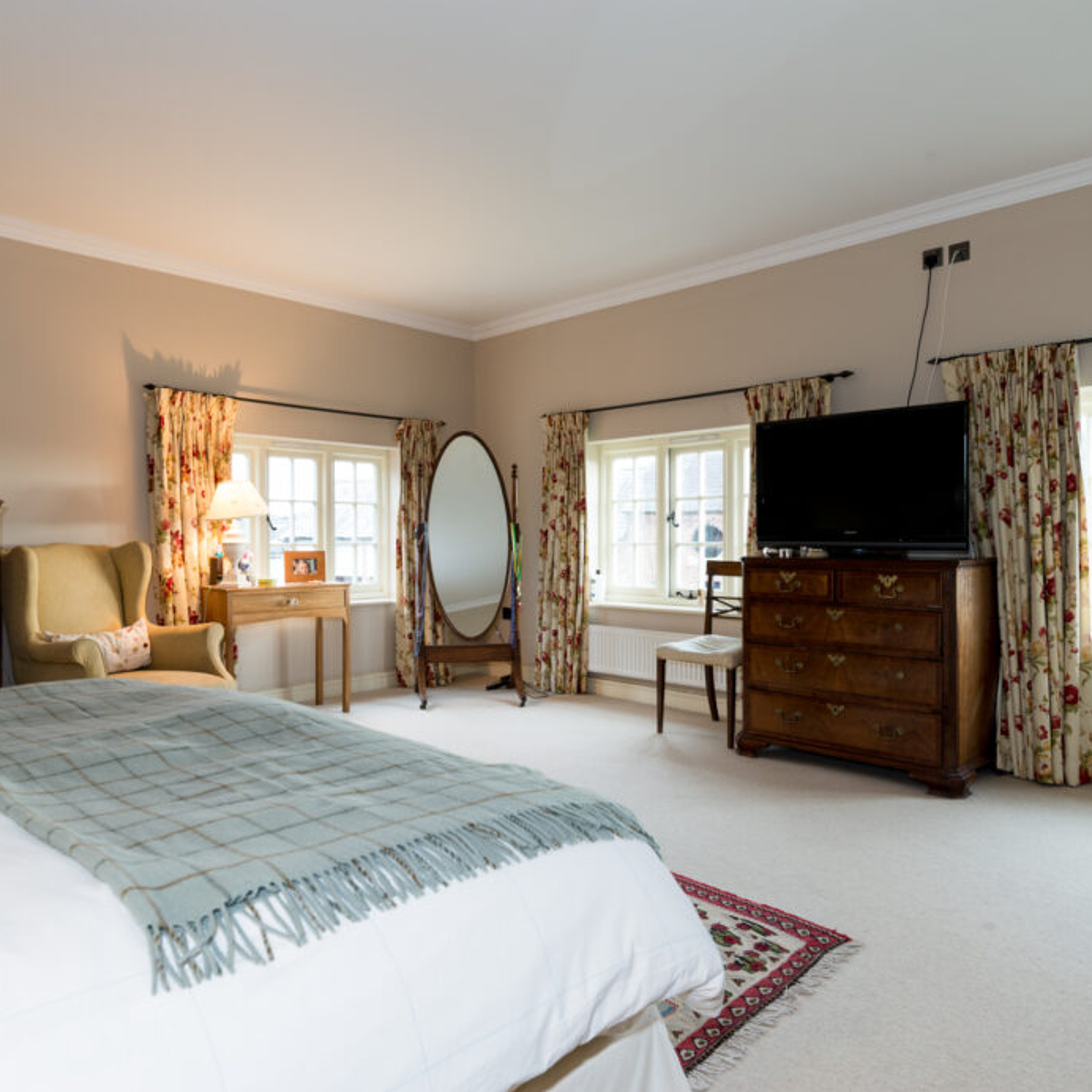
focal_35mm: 23
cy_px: 546
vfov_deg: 67.3
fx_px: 821
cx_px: 496
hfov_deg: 67.1
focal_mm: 18
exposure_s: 1/1.25
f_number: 9
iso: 100
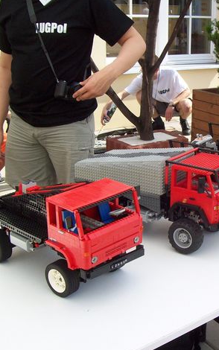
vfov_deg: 38.9
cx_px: 190
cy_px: 176
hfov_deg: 24.3
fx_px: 496
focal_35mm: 52
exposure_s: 1/281
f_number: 4.8
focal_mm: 6
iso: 80
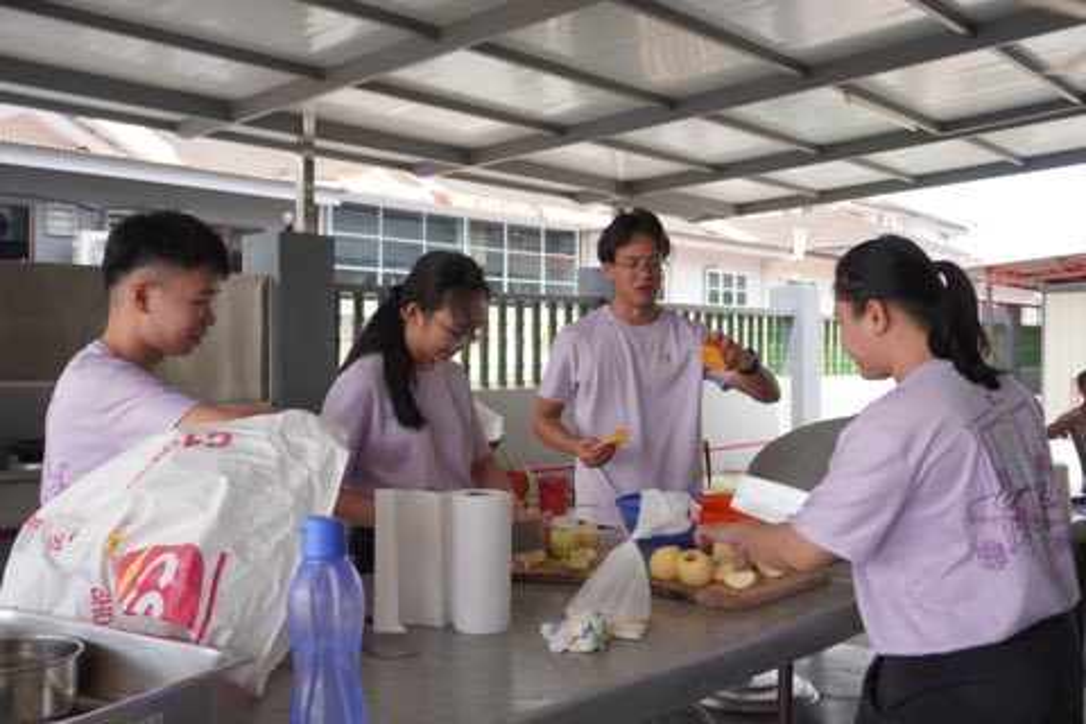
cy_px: 362
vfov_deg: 38.4
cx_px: 543
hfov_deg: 55.1
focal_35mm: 34
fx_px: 1041
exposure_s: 1/160
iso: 100
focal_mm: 23
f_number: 4
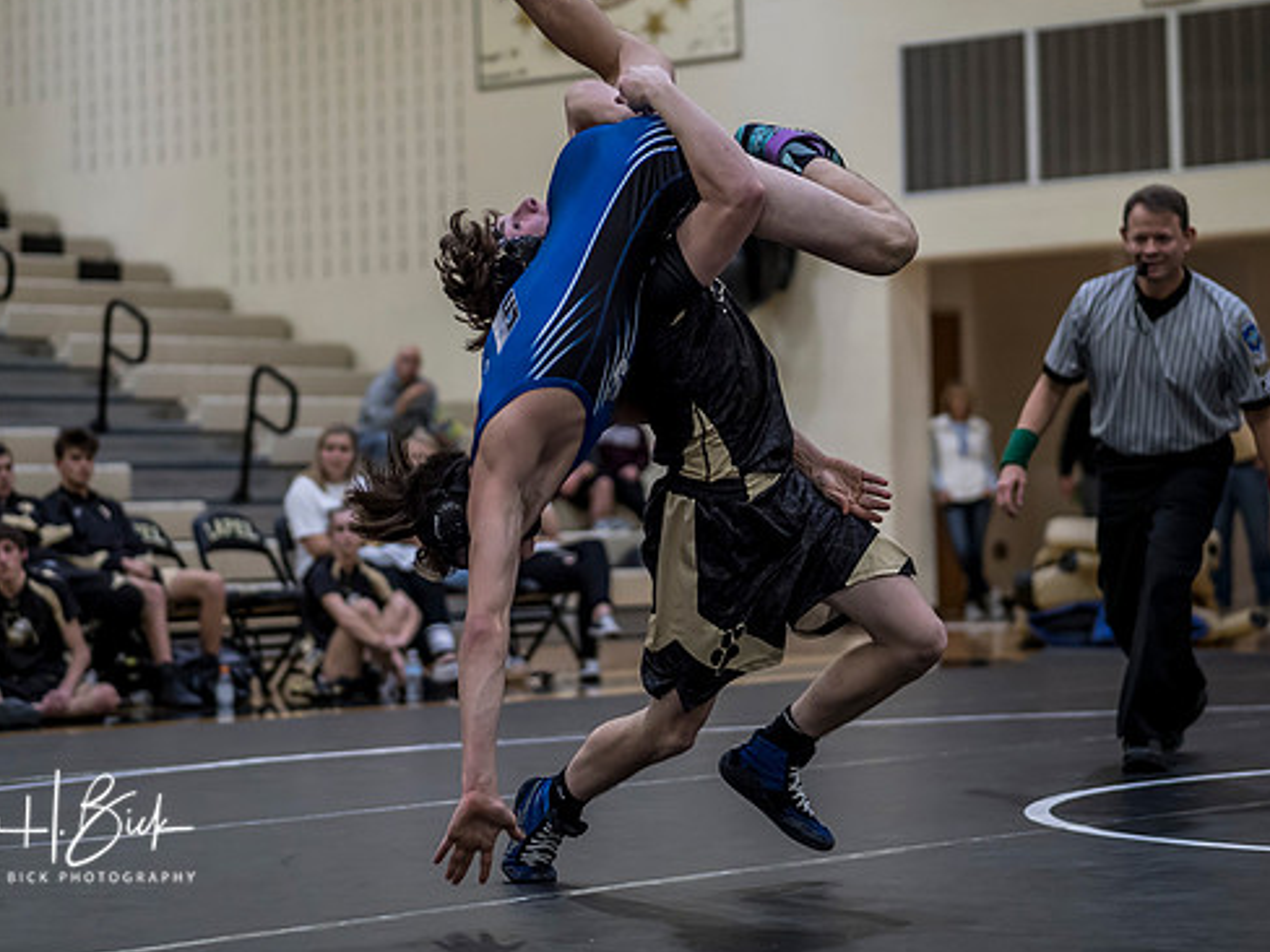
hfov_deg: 18.4
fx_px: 3926
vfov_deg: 13.8
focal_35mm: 107
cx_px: 578
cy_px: 402
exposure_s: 1/1000
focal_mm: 45
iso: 1000
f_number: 1.4
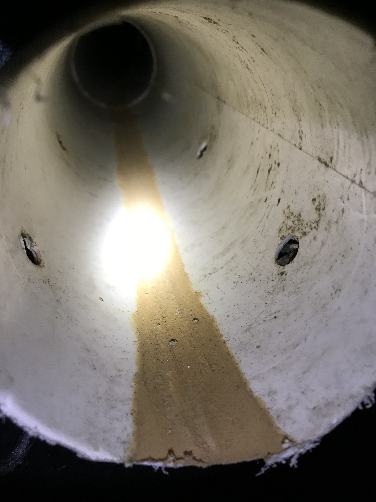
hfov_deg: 49.7
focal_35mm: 28
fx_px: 406
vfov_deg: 63.4
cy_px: 251
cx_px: 188
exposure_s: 1/24
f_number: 1.8
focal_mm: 3.99
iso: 40
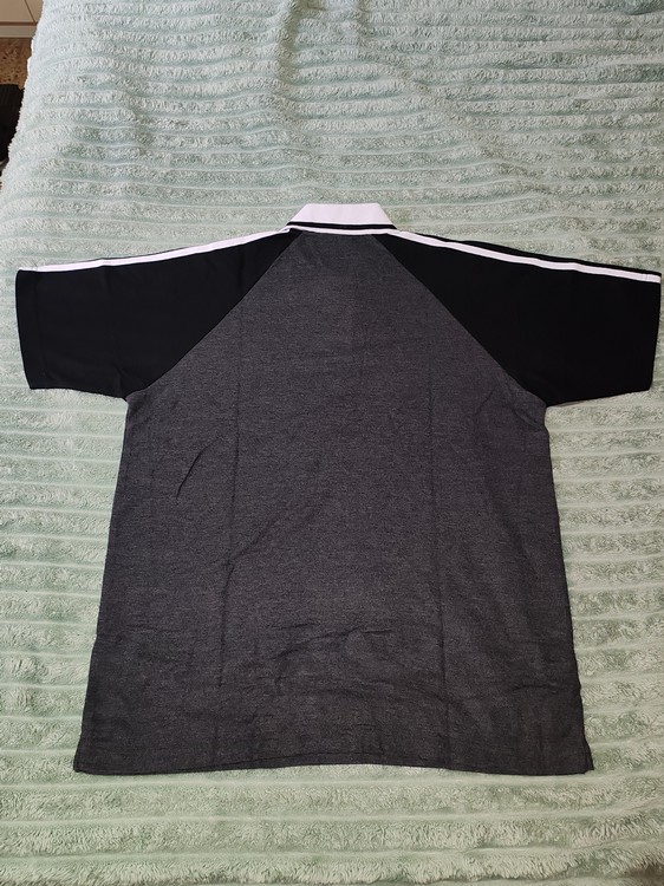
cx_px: 332
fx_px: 691
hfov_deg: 51.3
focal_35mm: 27
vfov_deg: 65.3
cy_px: 443
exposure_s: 1/50
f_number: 1.9
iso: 2500
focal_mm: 6.12
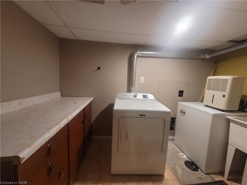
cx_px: 124
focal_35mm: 13
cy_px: 92
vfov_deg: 89.9
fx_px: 93
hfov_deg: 106.2
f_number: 2.2
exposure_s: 1/40
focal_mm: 1.74
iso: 320
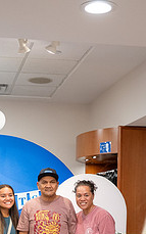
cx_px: 29
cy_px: 195
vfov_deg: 25.3
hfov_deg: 16.2
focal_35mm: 80
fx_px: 510
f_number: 2.8
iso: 1600
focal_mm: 26.5
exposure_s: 1/400
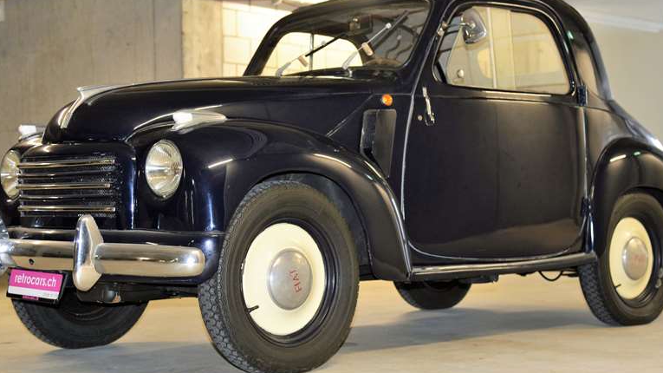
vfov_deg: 19.1
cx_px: 326
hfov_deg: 33.3
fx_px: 1107
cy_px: 175
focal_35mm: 63
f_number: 4
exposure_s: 1/60
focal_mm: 48
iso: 800
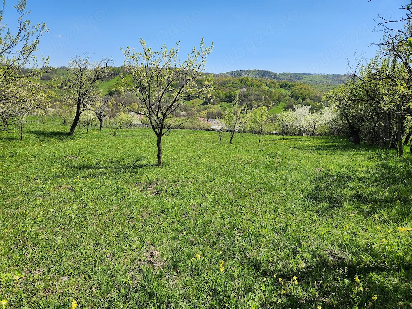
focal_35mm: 23
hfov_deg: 73.9
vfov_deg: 58.9
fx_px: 274
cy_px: 154
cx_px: 206
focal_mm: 5.4
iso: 20
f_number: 1.8
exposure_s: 1/1461
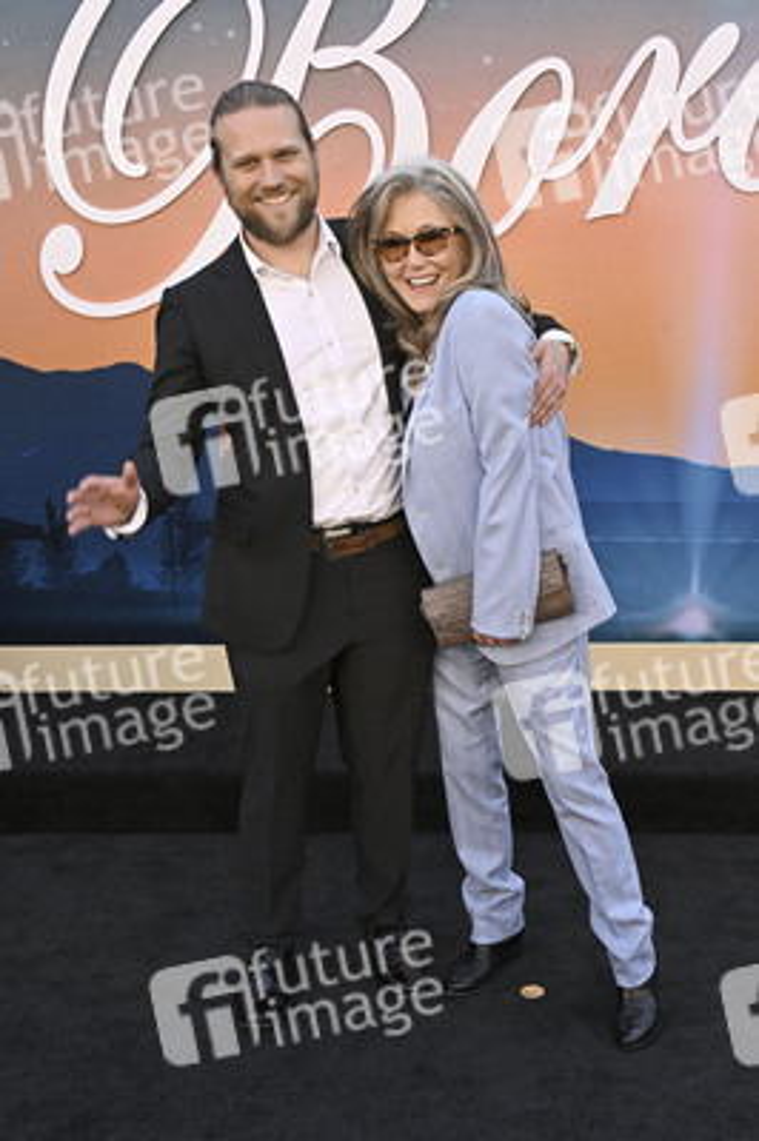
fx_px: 1235
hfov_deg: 34.2
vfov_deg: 49.6
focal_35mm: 39
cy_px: 570
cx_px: 380
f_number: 7.1
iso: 500
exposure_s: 1/320
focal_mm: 39
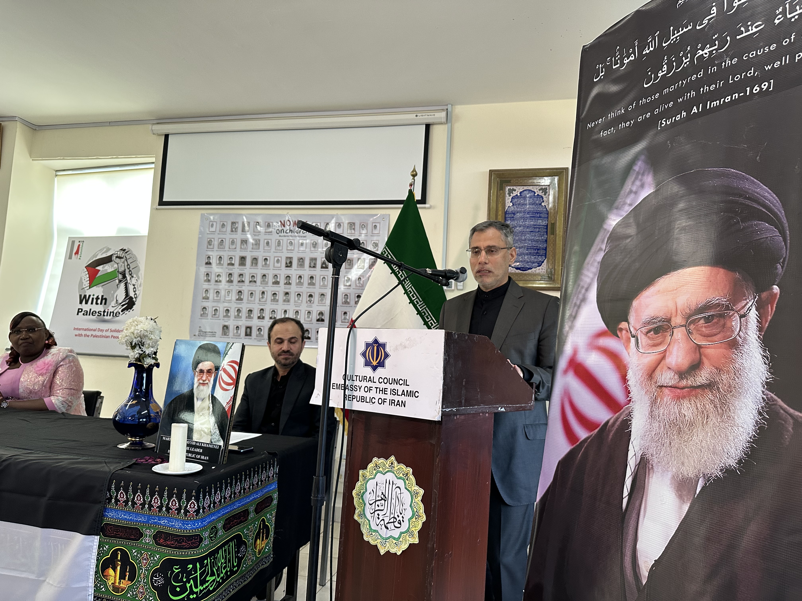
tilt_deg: +5.6
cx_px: 401
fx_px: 556
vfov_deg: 56.8
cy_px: 300
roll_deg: -3.1
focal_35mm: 24
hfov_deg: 71.6
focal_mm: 6.86
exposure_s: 1/104
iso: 250
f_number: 1.78
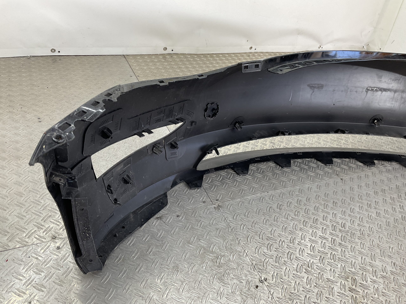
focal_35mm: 29
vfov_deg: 48.2
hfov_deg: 61.7
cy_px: 152
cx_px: 203
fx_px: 340
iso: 32
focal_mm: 3
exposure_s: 1/100
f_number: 1.8
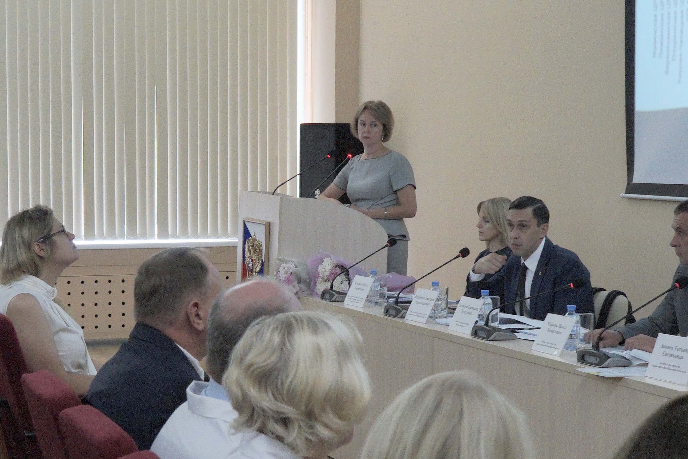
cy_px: 286
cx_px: 257
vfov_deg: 17.0
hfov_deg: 25.3
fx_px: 1529
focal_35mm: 80
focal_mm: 28
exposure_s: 1/80
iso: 1600
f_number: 5.6
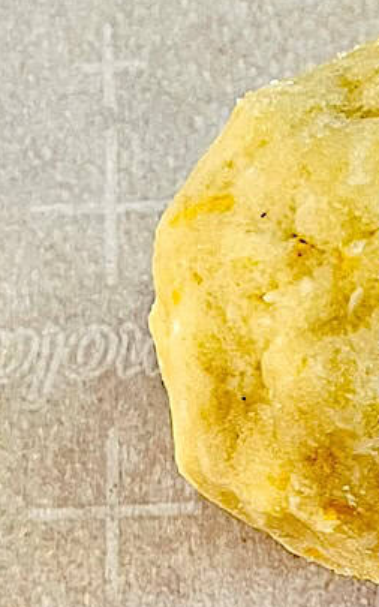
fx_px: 1802
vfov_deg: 18.9
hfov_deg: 11.7
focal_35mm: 109
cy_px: 496
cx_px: 473
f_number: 1.5
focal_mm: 5.7
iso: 160
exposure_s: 1/60
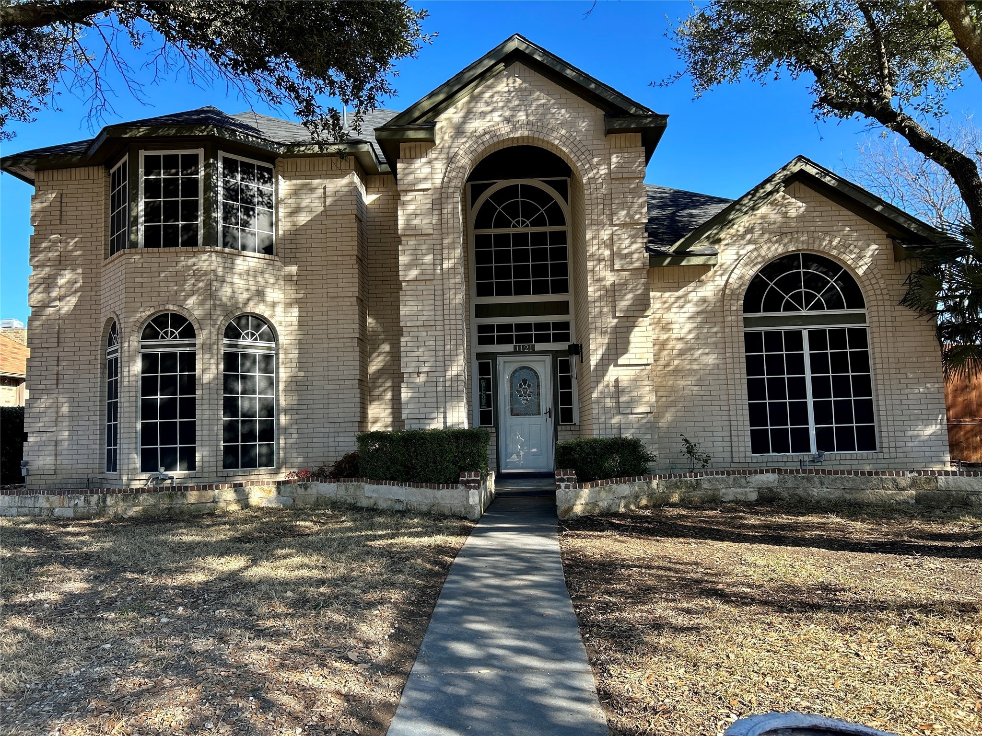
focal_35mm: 26
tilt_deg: +5.6
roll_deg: +2.0
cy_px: 368
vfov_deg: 53.1
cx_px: 491
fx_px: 738
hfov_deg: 67.3
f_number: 1.5
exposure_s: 1/909
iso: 50
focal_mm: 5.7
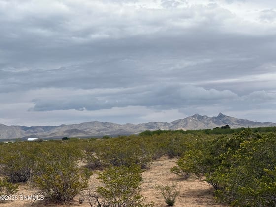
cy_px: 104
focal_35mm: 48
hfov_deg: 39.7
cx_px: 138
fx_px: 383
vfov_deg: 30.3
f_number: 1.78
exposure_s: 1/11364
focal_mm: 6.76
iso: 64
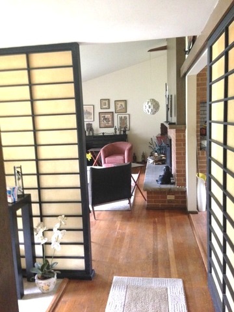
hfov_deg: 42.9
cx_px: 117
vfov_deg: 55.4
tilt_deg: -5.7
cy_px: 156
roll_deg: +3.6
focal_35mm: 33
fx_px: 297
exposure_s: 1/15
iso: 320
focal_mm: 4.12
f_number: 2.4
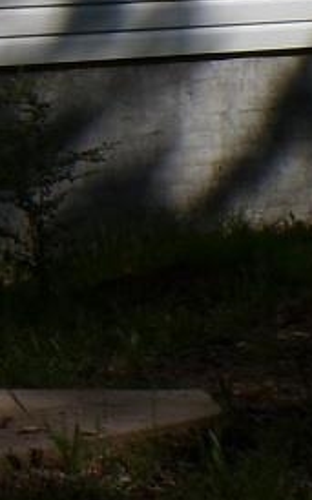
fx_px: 1621
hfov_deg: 8.4
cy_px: 49
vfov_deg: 17.3
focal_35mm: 119
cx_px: -744
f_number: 5.8
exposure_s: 1/680
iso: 100
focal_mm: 4.3
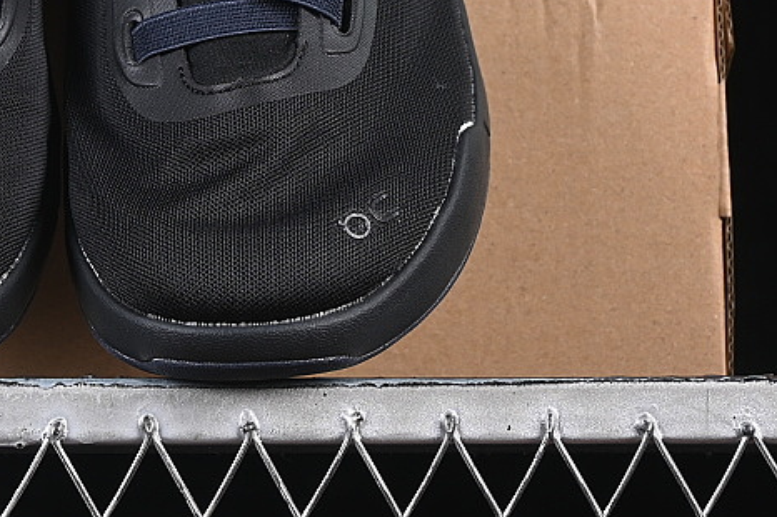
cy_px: 5
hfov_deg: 11.7
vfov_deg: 7.8
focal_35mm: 174
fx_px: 3753
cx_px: 82
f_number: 6.3
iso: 160
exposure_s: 1/60
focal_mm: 50
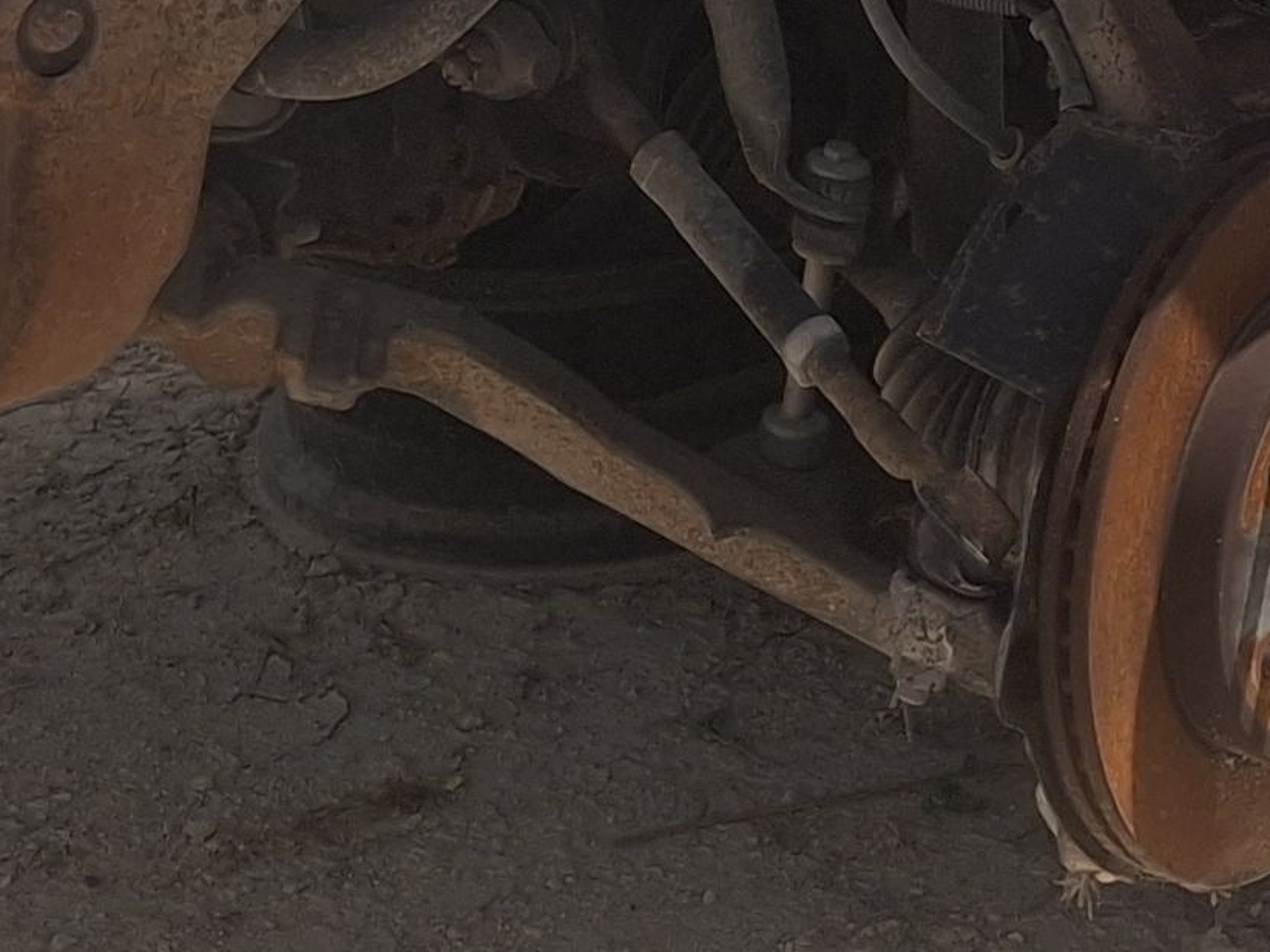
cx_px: 1022
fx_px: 4549
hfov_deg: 15.8
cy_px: -1069
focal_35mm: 124
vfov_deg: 10.7
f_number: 1.8
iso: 32
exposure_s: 1/3003
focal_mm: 4.69
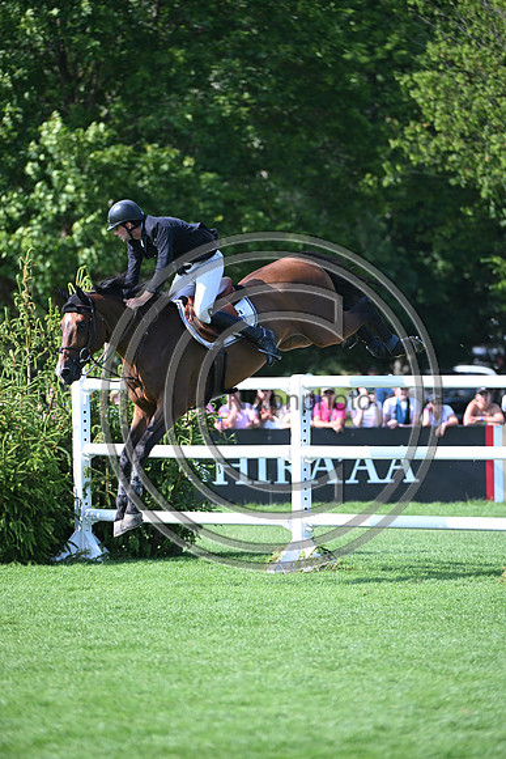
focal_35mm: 260
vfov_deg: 7.9
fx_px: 5478
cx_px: 253
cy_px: 380
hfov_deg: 5.3
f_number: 4.5
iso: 500
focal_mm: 260
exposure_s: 1/1250
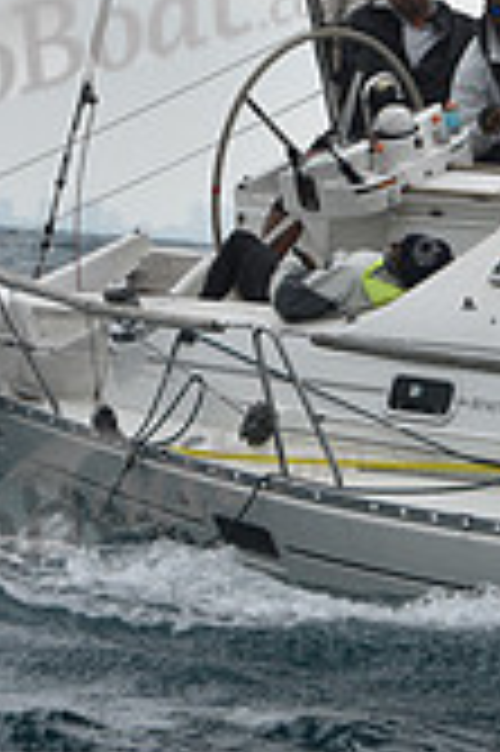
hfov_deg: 4.8
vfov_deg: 7.2
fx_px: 5949
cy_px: 223
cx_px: 604
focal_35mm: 285
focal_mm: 82
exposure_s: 1/800
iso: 250
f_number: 7.1
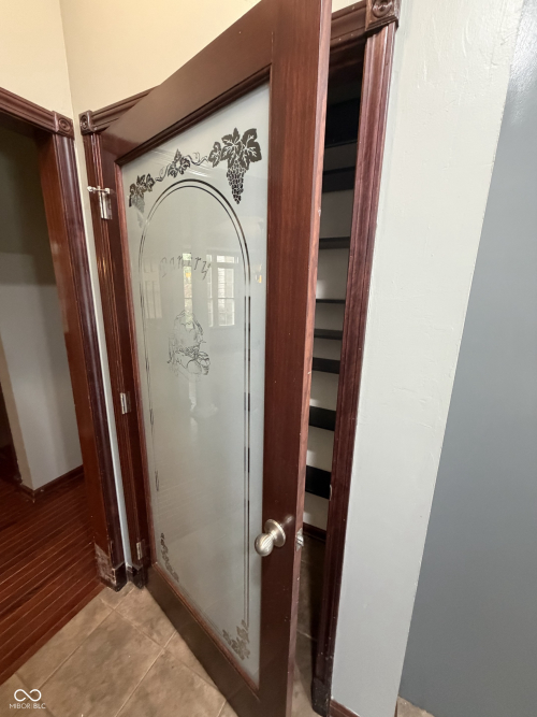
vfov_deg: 102.1
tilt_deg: -13.5
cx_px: 268
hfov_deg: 85.7
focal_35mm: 14
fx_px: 290
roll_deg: +0.5
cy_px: 358
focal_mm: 2.22
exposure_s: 1/60
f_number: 2.2
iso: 640
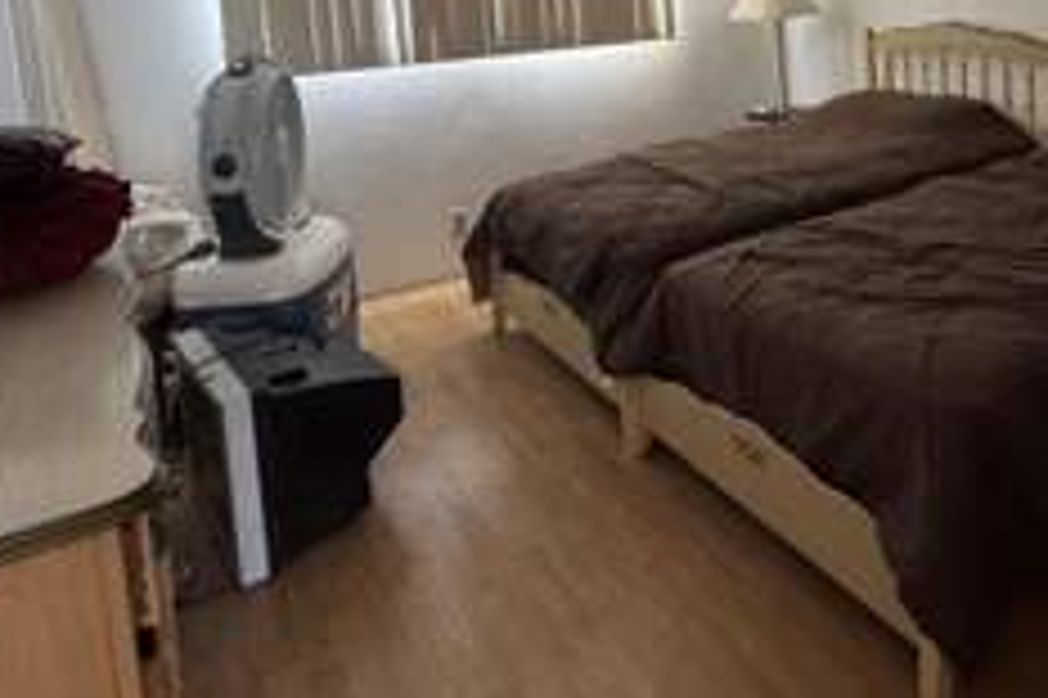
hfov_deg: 61.2
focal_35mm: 30
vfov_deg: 40.5
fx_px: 873
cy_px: 79
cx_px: 652
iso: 500
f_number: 2.2
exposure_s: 1/60
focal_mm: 2.22
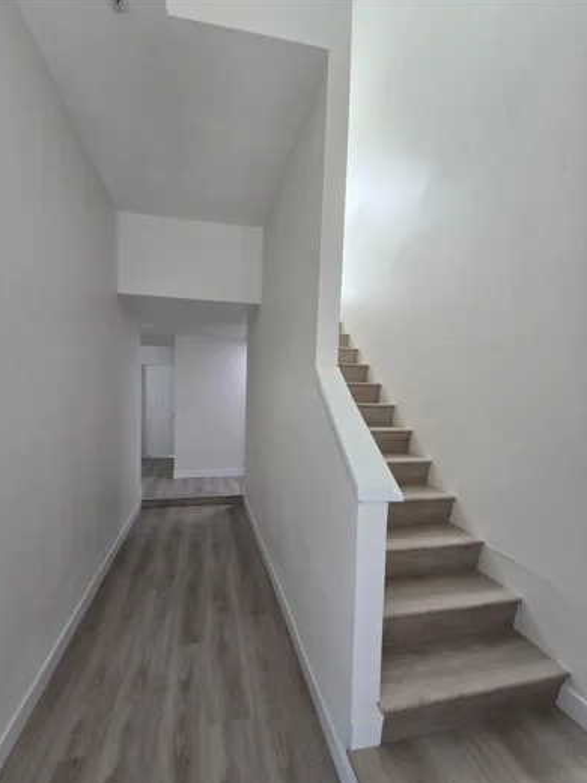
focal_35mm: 14
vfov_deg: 101.9
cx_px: 277
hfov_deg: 85.6
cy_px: 419
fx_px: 317
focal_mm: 2.2
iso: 100
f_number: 2.2
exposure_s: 1/60
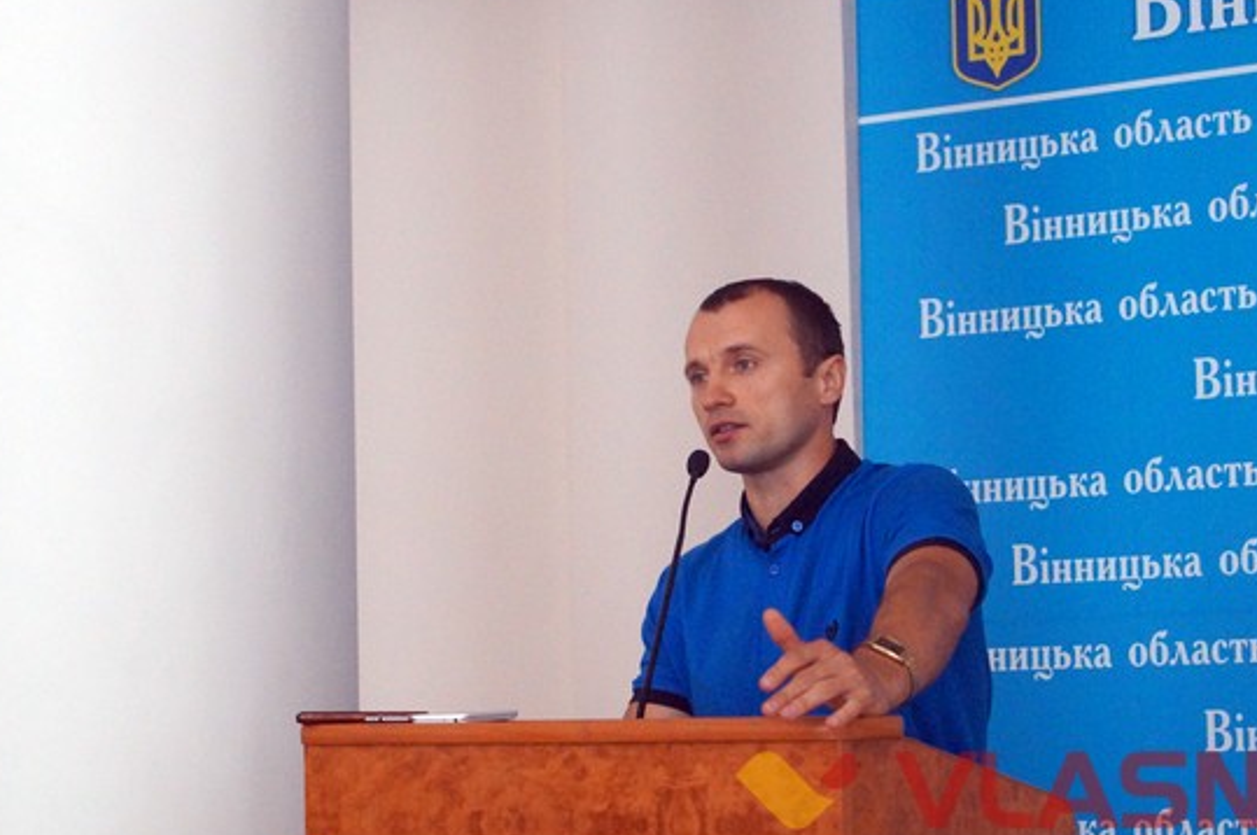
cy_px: 475
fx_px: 3057
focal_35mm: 88
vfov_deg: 15.5
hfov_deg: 23.2
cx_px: 595
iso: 3200
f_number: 5.6
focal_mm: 45
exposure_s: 1/80
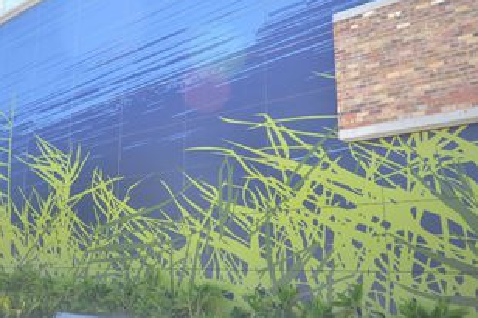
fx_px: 518
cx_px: 188
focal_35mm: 39
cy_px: 145
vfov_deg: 34.2
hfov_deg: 49.2
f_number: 5.6
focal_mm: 16
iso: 140
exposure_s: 1/125
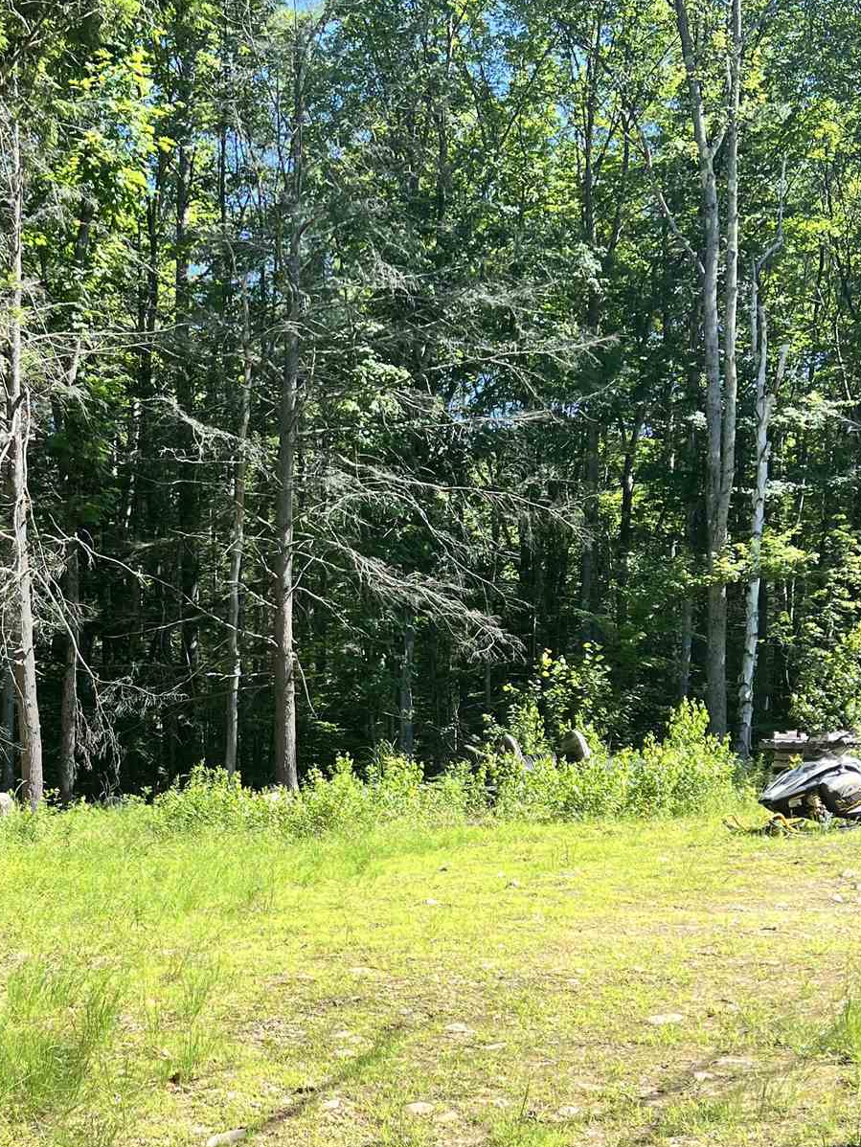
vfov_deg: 37.6
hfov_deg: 28.8
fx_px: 1658
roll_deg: +0.3
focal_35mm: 50
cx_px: 238
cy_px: 800
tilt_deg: +2.8
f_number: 1.5
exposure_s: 1/1171
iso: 50
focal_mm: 5.7
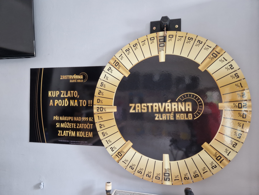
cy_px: 98
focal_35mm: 23
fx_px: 172
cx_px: 130
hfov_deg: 73.9
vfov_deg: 58.9
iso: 250
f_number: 1.8
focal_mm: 5.4
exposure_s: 1/33
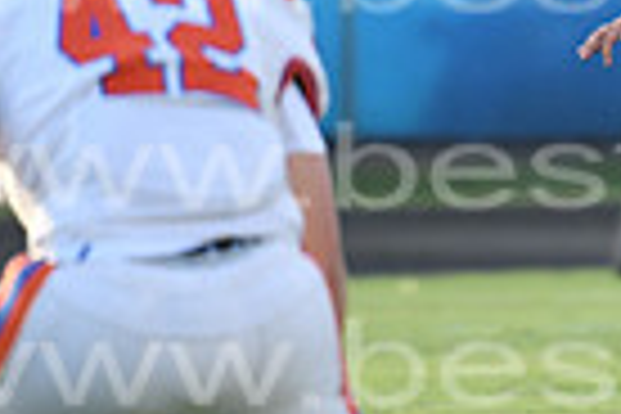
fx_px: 21768
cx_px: 932
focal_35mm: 1262
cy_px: 79
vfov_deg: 1.1
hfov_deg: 1.6
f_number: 4
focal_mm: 200
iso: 200
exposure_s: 1/500
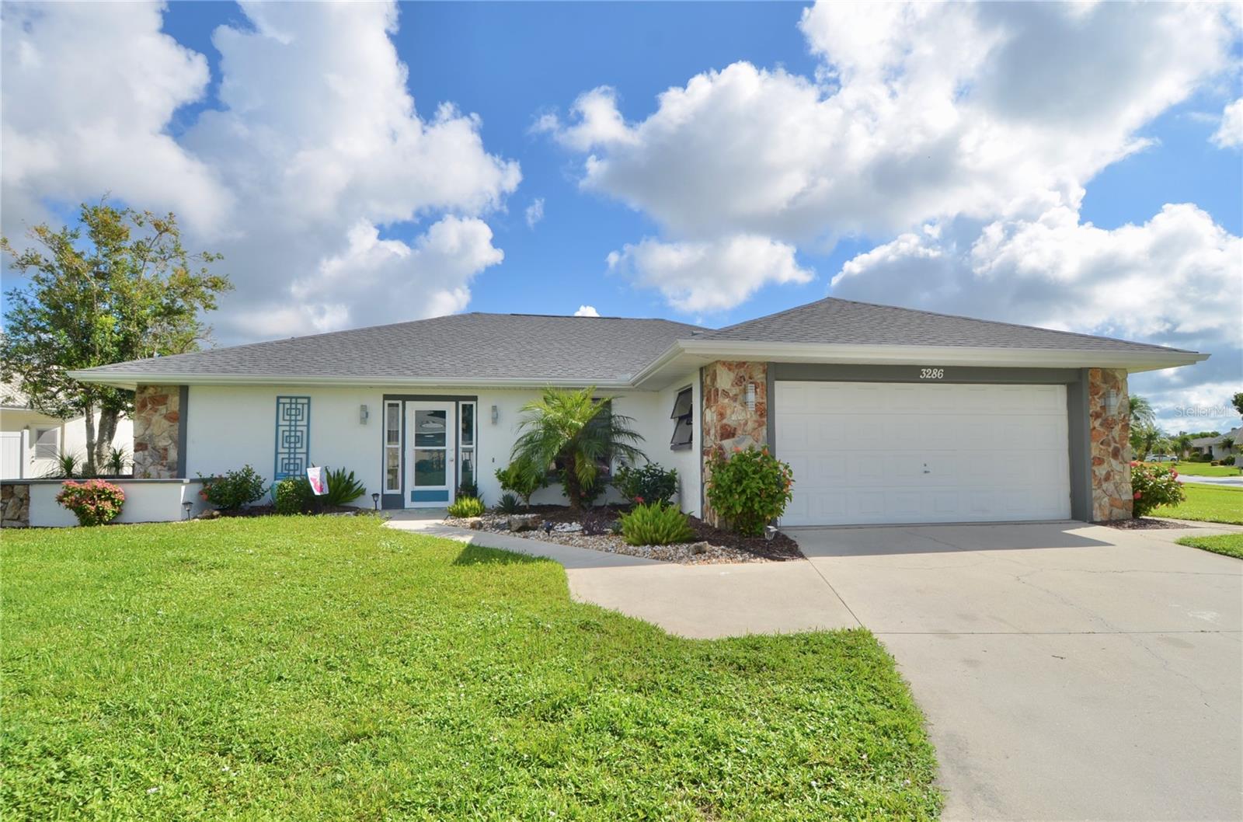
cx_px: 622
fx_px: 620
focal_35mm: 18
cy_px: 411
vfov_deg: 67.1
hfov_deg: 90.1
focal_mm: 12
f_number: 9
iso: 100
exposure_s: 1/320
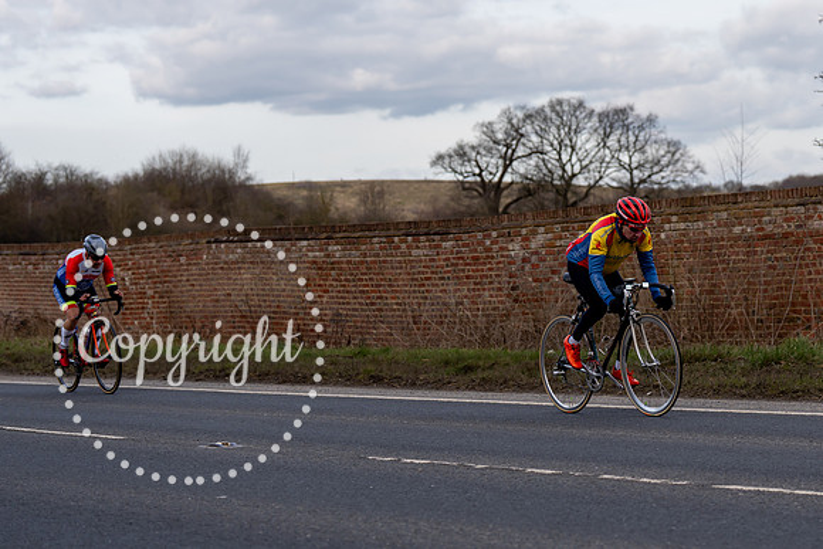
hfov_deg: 18.6
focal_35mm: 109
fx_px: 2497
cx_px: 573
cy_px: 209
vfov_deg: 12.5
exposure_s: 1/800
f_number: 3.5
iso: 125
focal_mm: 77
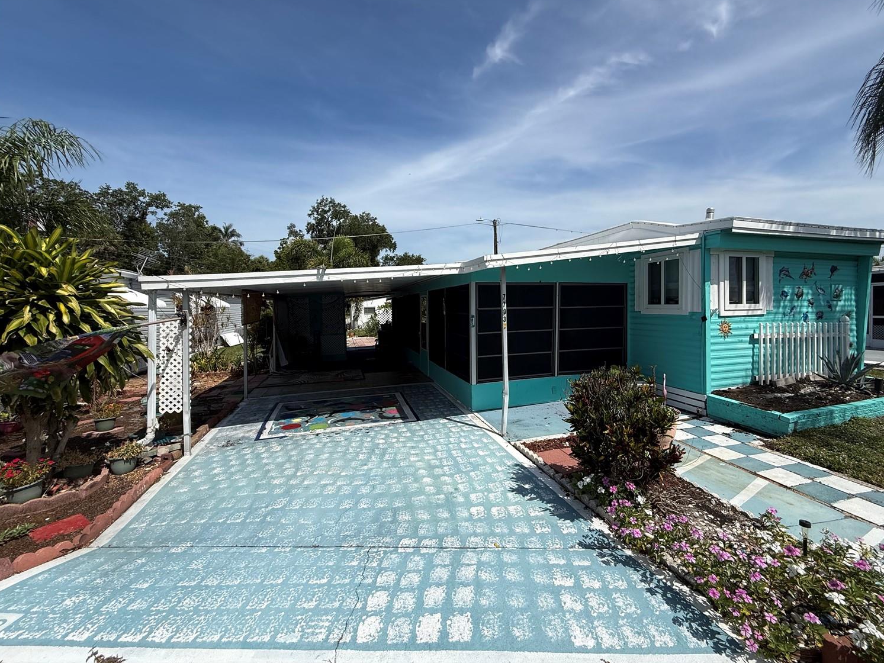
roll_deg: +1.0
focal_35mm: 15
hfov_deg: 98.1
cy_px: 309
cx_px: 468
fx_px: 383
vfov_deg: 81.6
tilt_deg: -0.5
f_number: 2.2
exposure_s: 1/3289
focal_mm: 2.22
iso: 50
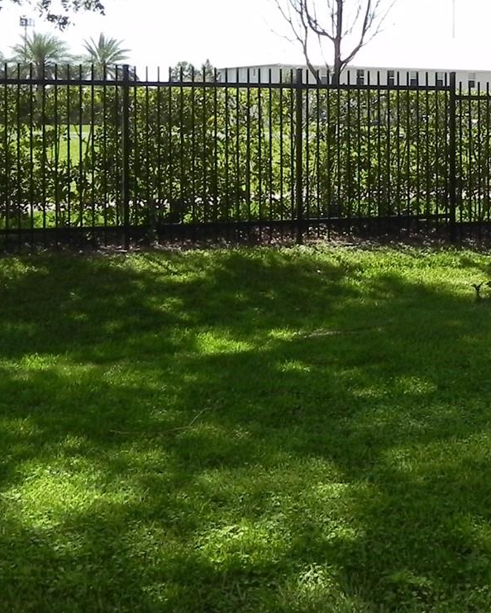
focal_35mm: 70
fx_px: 1271
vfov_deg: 26.8
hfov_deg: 21.1
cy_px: 167
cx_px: 498
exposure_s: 1/286
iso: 160
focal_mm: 4.6
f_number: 6.3
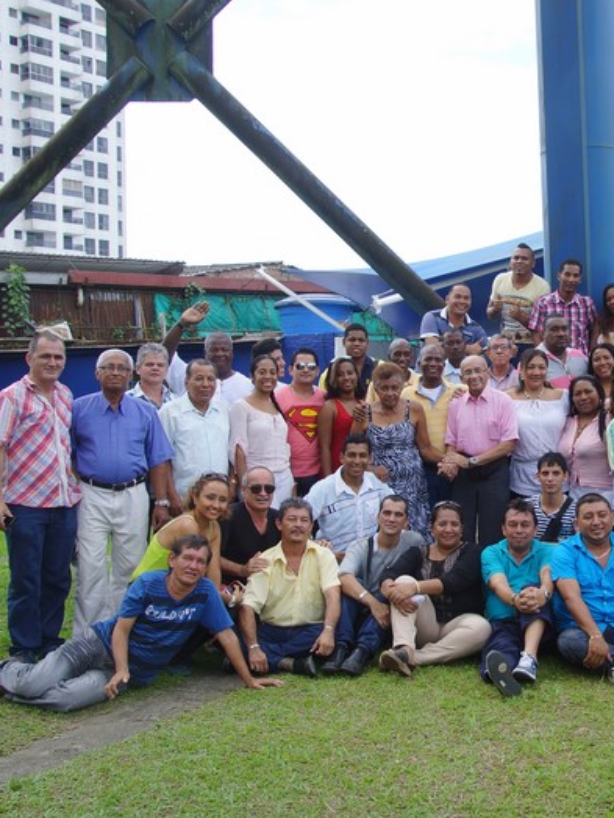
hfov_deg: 31.6
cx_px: 530
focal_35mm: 44
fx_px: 1041
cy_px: 404
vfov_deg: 42.9
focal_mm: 20
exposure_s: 1/100
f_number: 7.1
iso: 100
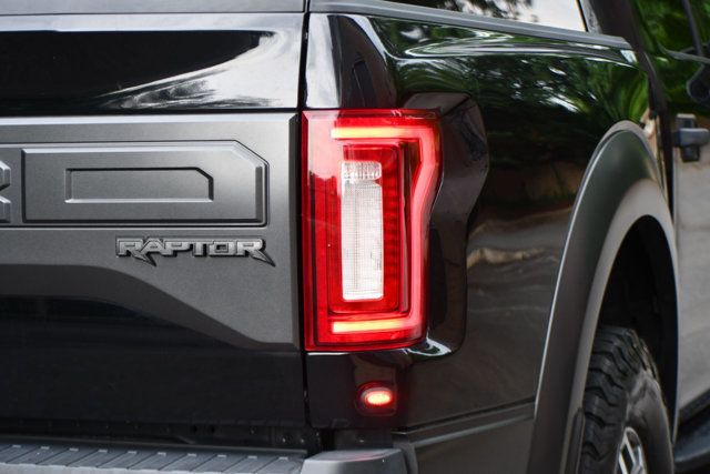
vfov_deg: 12.2
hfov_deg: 18.3
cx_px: 355
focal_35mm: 112
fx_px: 2209
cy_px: 237
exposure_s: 1/250
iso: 720
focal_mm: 75
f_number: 4.8
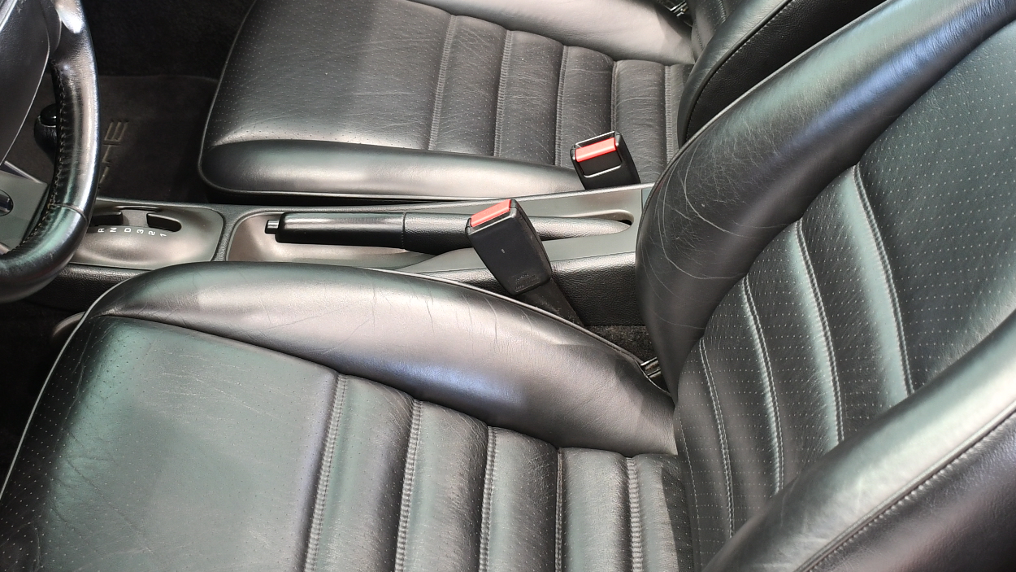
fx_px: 1697
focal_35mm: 63
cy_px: 133
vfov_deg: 19.0
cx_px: 488
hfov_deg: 33.3
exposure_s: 1/25
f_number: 3.5
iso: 250
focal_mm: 18
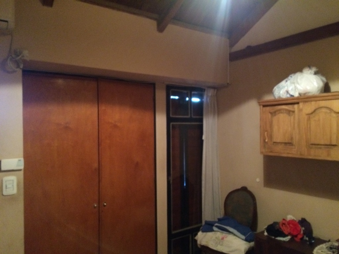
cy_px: 127
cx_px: 170
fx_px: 284
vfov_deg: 48.2
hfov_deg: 61.7
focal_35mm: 29
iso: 640
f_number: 2.2
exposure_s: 1/17
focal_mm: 4.15
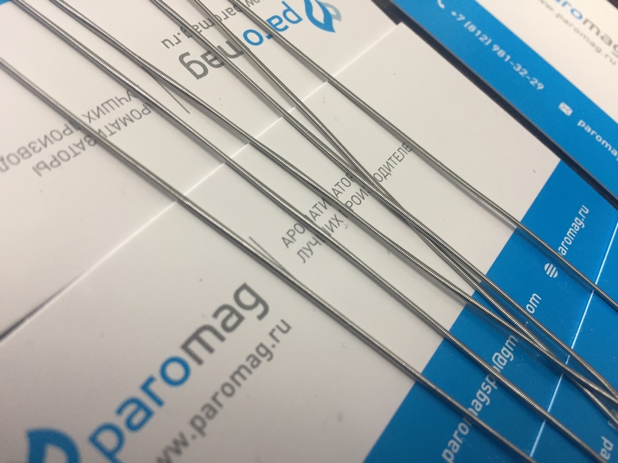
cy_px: 232
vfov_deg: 48.2
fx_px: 518
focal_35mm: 29
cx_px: 309
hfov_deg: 61.7
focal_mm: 4.15
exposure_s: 1/33
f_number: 2.2
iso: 64
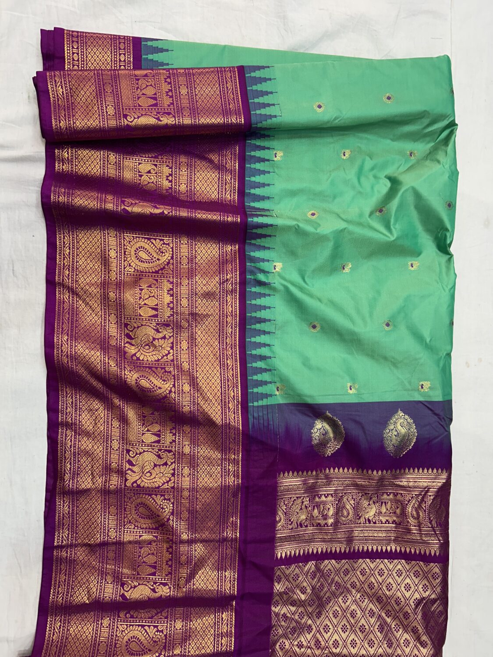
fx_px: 494
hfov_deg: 53.1
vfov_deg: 67.3
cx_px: 246
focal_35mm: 26
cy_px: 328
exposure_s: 1/100
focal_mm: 5.7
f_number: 1.5
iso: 64
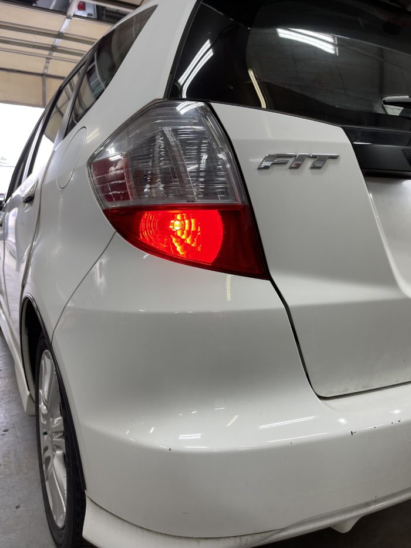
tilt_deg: -7.4
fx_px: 412
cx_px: 206
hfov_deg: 53.1
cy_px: 274
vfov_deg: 67.3
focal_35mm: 26
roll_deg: +0.0
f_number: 1.6
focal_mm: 5.1
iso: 80
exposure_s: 1/120
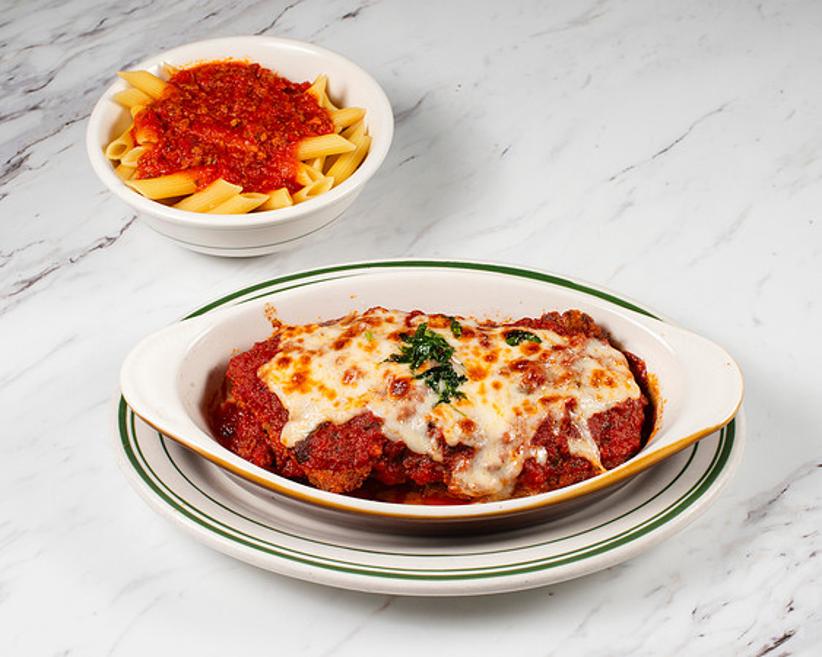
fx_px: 1479
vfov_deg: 25.0
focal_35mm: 61
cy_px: 332
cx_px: 430
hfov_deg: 31.1
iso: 200
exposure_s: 1/250
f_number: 13
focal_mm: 50
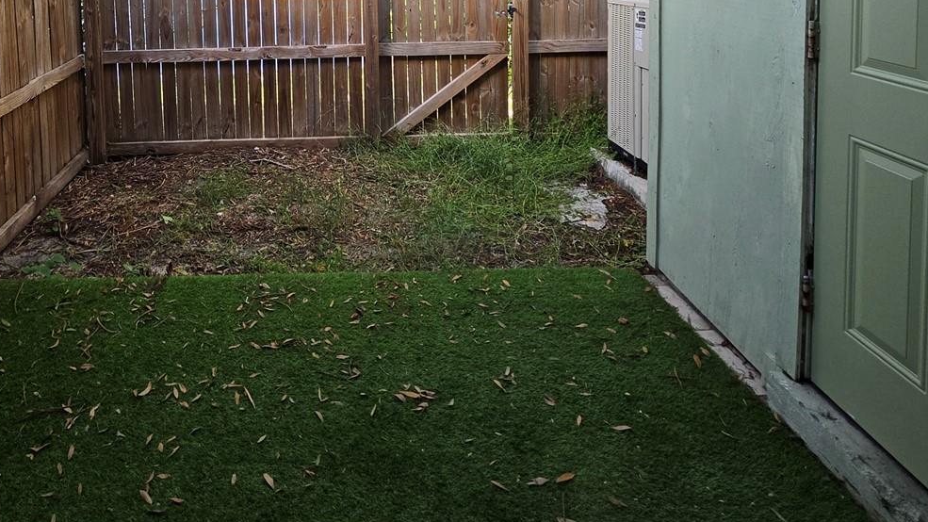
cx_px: 333
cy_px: -25
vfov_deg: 41.5
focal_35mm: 23
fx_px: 566
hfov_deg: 76.9
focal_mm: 2.2
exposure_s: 1/536
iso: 40
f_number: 1.9
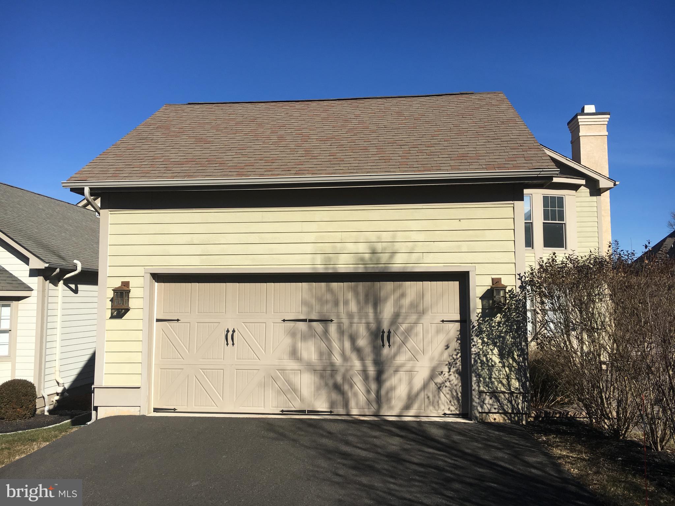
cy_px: 253
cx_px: 338
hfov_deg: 61.7
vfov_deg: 48.2
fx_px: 565
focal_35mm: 29
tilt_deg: +4.1
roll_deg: -1.1
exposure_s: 1/2564
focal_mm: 4.15
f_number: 2.2
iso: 25
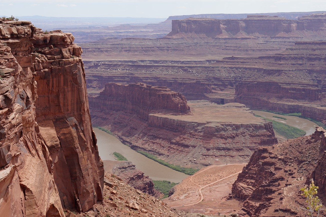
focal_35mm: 63
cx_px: 198
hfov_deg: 31.8
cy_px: 132
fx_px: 570
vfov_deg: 21.5
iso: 100
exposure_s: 1/100
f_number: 13
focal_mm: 41
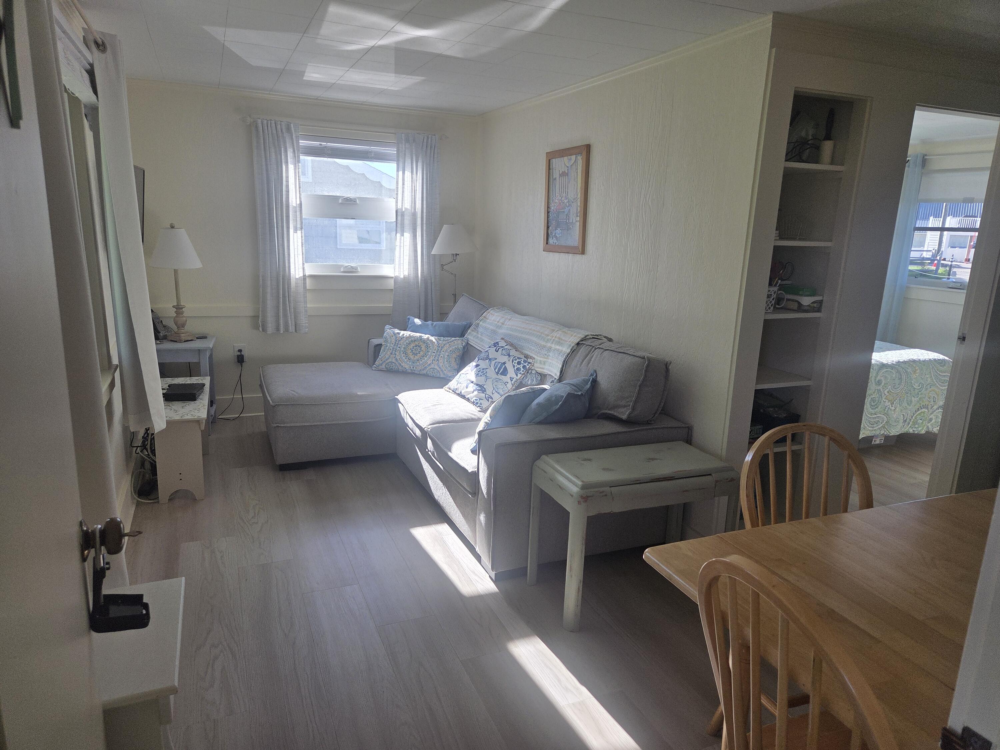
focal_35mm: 23
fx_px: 664
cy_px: 375
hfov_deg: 73.9
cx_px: 500
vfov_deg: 58.9
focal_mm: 5.4
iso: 40
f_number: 1.8
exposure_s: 1/180
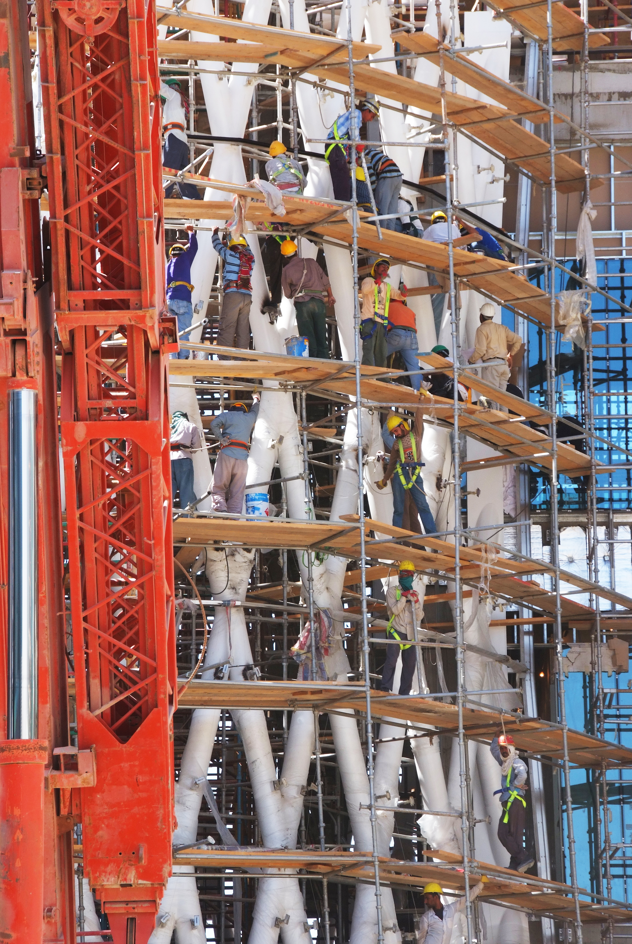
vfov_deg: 13.0
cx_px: 316
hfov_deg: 8.7
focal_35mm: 158
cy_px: 472
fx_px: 4150
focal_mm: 105
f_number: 11
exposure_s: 1/125
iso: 200
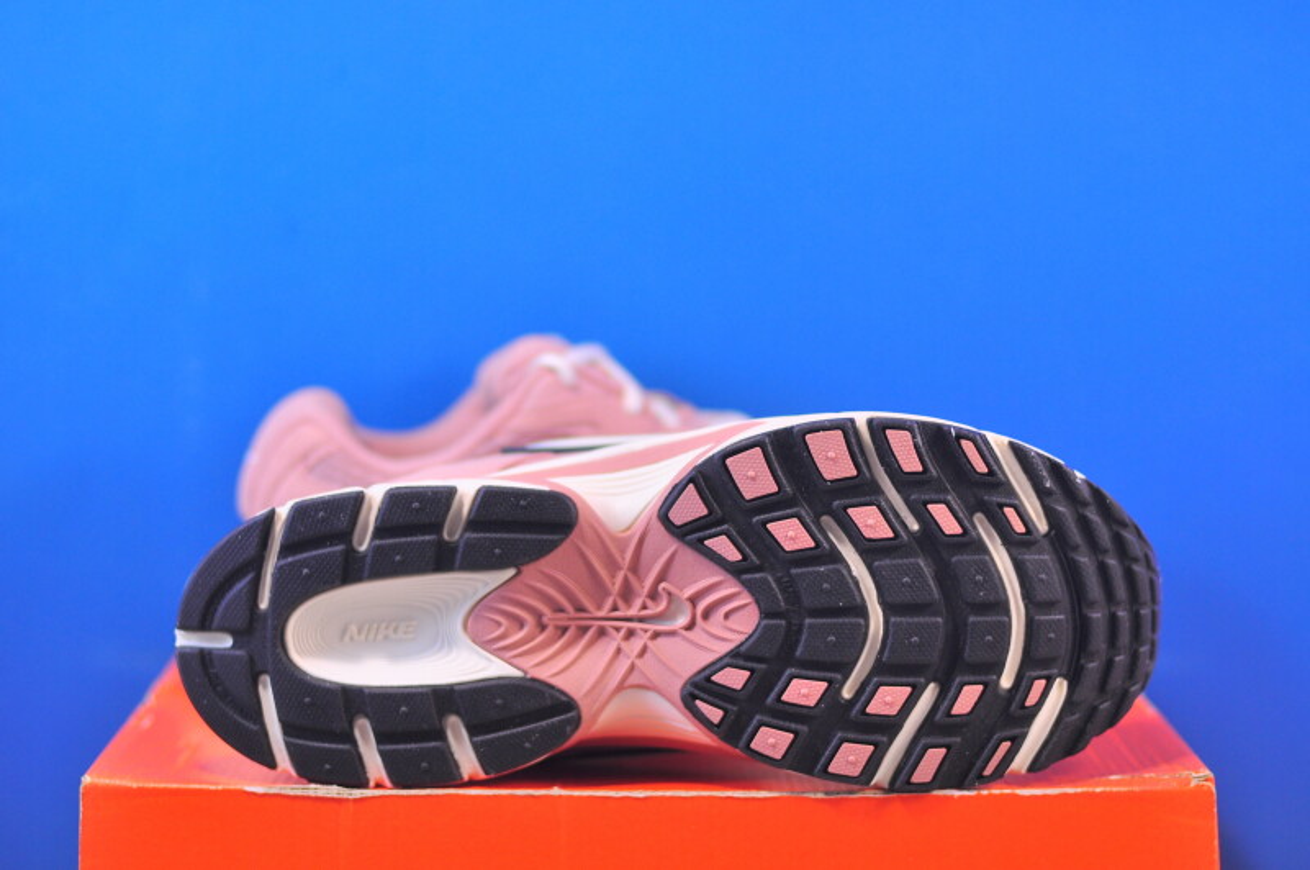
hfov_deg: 27.0
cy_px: 435
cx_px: 655
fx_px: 2725
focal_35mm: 75
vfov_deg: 18.1
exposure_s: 1/320
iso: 250
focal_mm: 50
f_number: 2.2
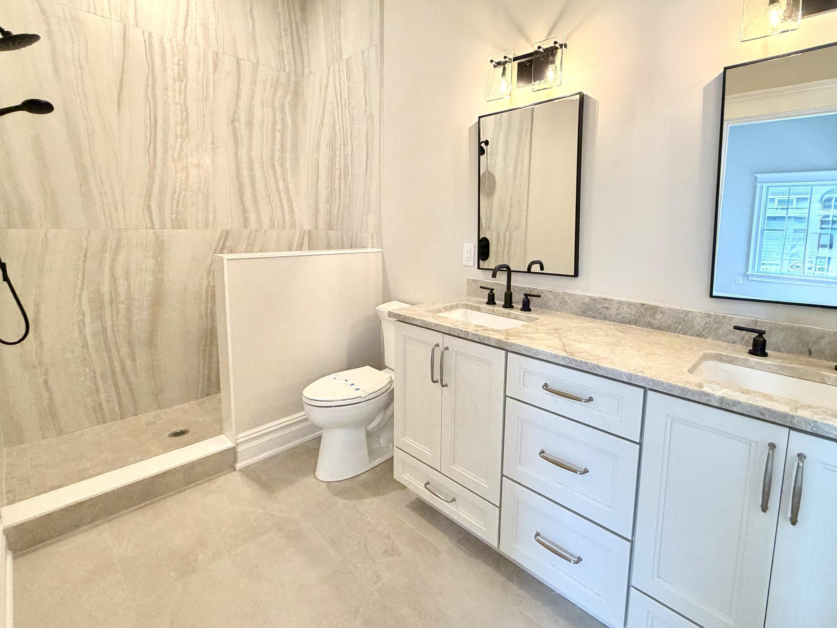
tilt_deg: -6.9
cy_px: 272
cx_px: 461
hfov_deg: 90.7
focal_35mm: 17
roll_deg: -1.7
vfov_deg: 74.4
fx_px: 411
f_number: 2.2
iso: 320
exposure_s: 1/120
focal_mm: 2.22
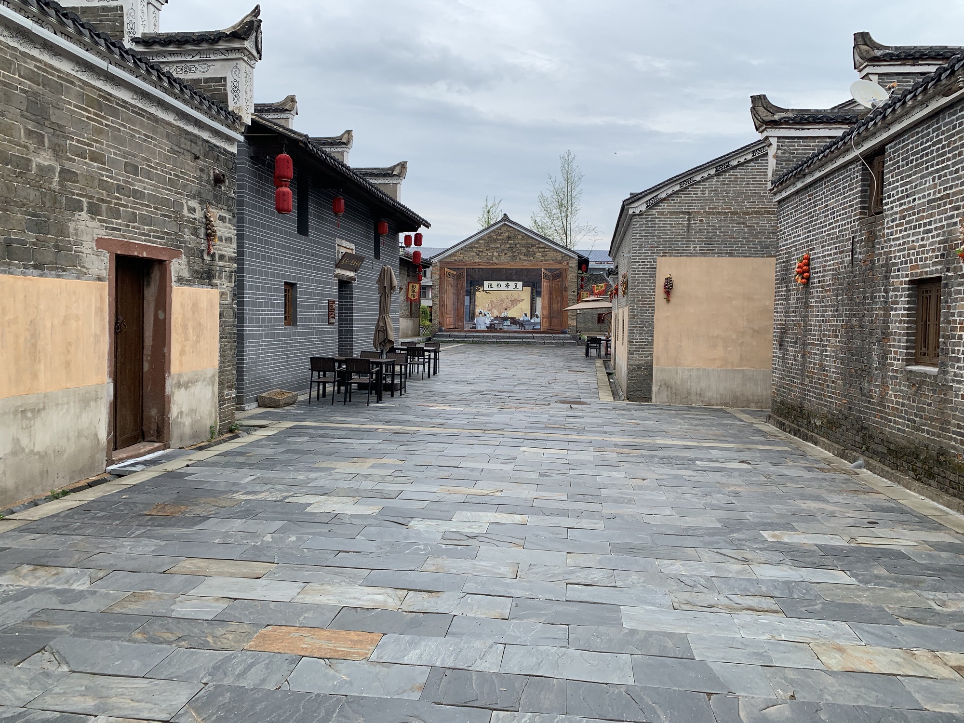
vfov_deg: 53.1
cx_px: 482
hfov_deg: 67.3
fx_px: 724
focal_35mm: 26
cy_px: 362
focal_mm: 4.25
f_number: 1.8
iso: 25
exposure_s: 1/1176
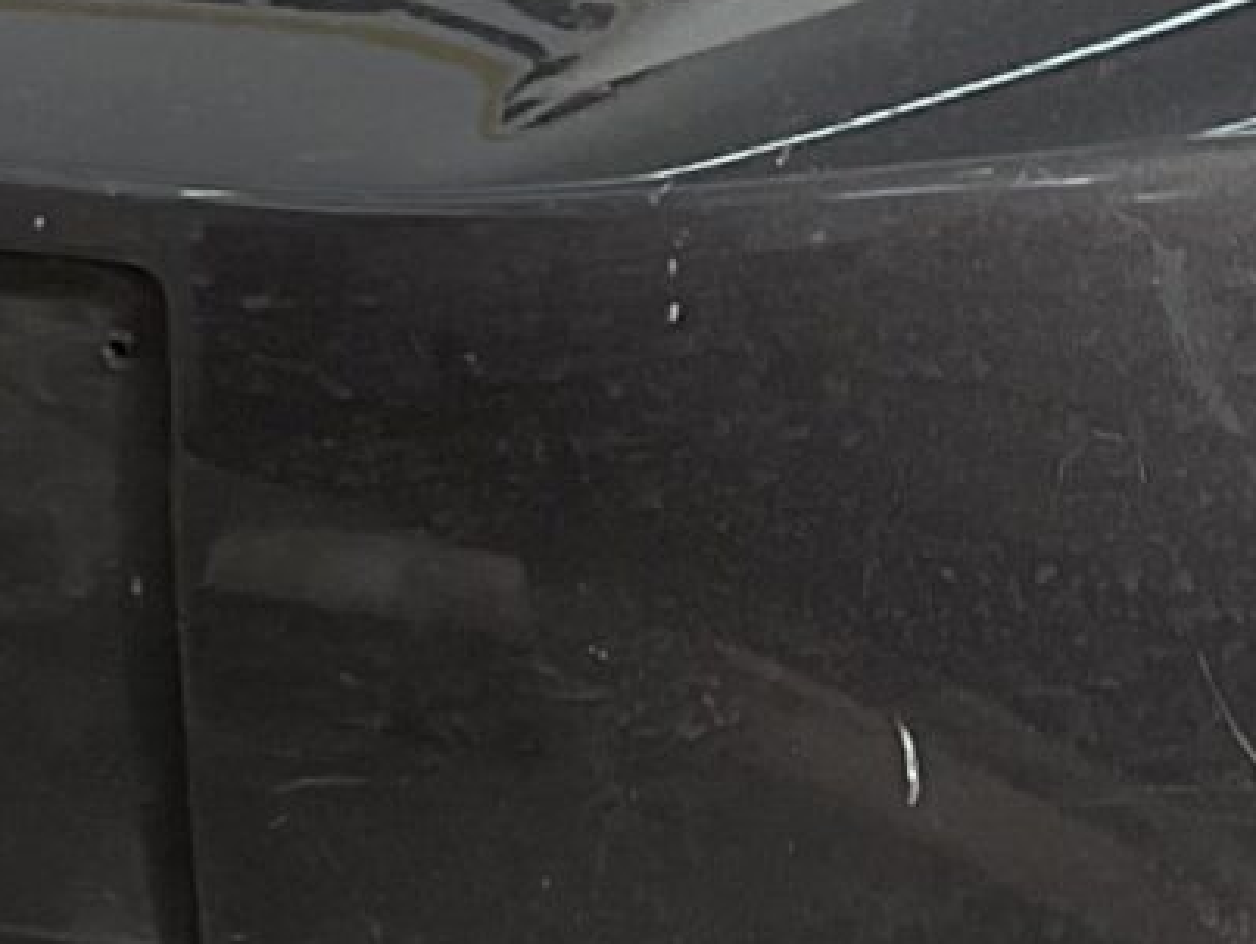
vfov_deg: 8.0
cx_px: 1262
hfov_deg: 10.6
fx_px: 6682
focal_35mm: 184
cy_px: -215
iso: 16
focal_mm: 3
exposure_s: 1/344
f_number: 1.8
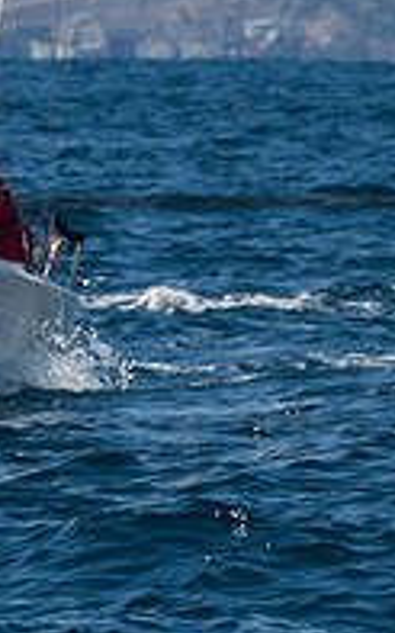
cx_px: -655
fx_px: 20632
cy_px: 436
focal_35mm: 1197
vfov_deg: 1.8
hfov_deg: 1.1
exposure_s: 1/800
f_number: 14
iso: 640
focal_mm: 230
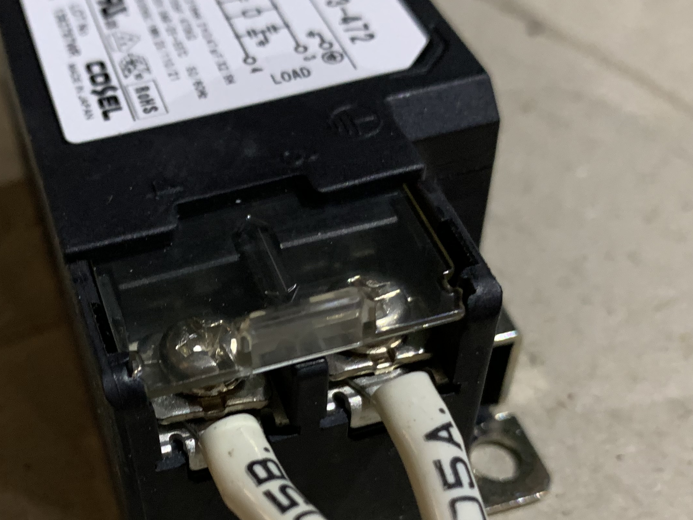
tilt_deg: -51.0
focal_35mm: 49
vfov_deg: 29.2
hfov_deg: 38.5
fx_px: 981
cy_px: 399
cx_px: 235
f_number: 1.8
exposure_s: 1/60
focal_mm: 4.25
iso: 250
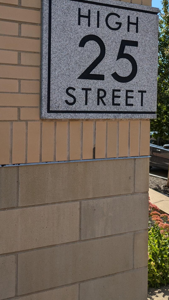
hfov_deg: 30.9
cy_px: 105
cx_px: 115
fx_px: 303
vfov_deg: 52.0
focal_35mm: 38
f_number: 1.89
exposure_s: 1/2538
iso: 51
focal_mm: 5.43
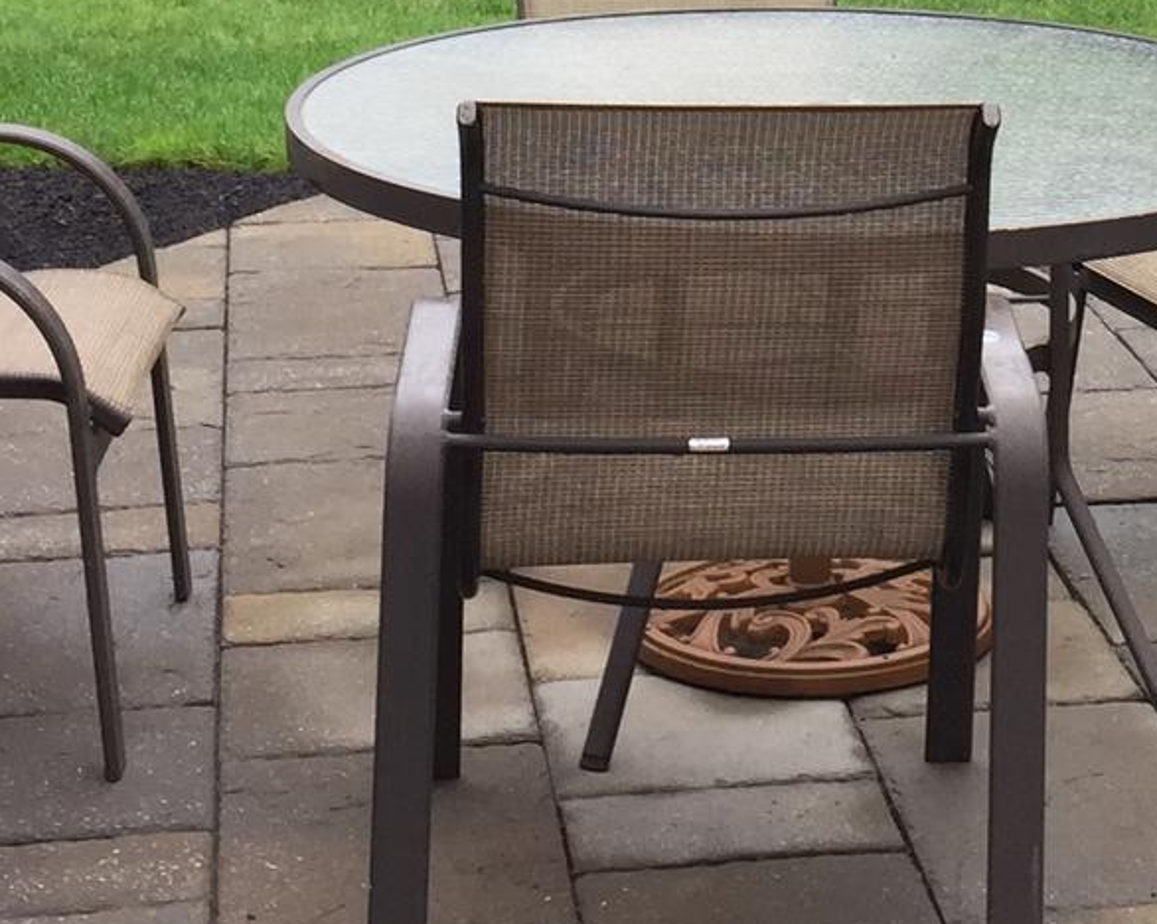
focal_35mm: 99
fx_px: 3388
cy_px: -375
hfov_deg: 18.9
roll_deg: -0.1
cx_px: 1135
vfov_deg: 14.7
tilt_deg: -4.5
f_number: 2.2
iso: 32
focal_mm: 4.15
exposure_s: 1/60
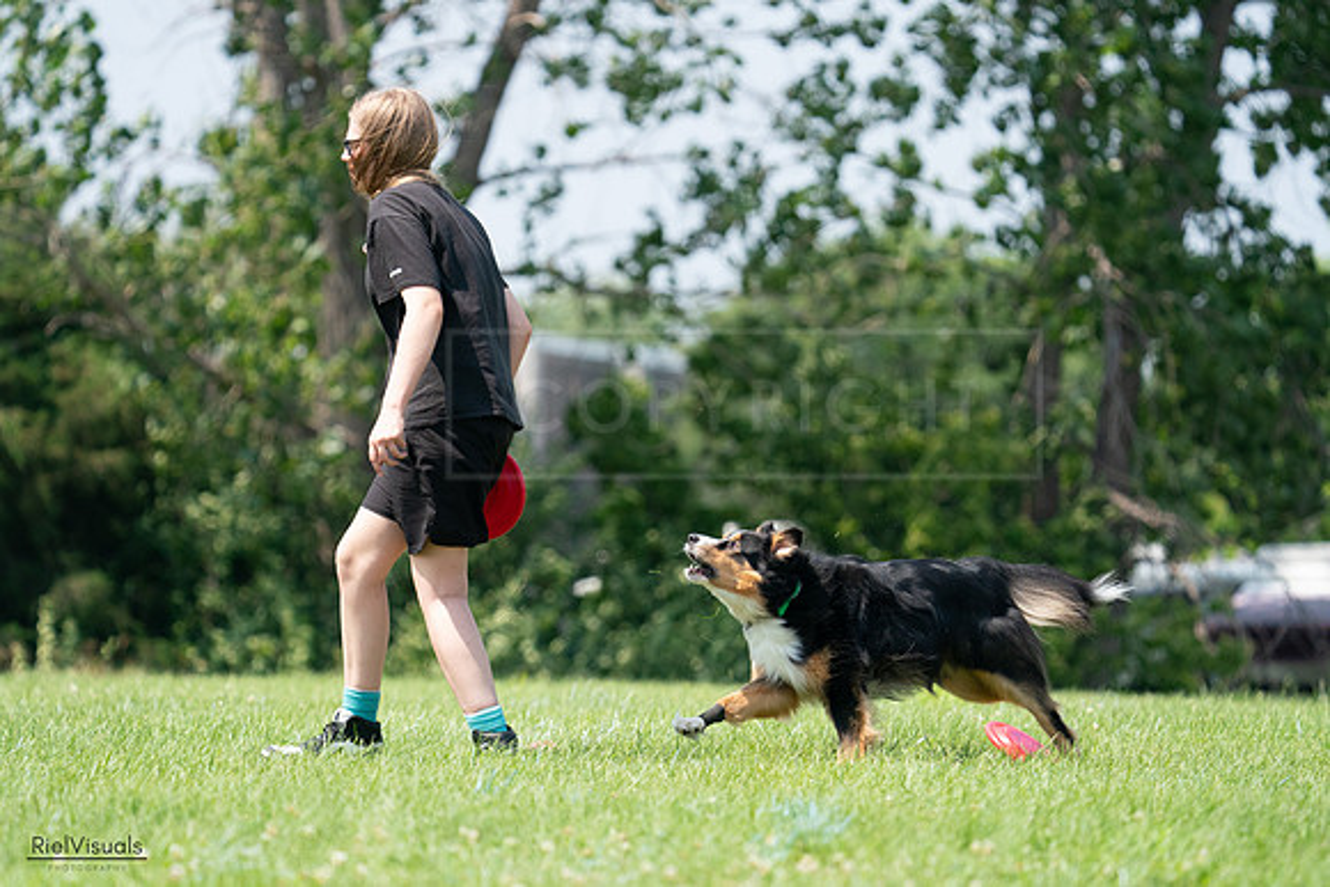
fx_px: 12822
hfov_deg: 5.9
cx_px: 665
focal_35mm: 347
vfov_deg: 4.0
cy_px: 444
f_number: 6.3
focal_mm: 347
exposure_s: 1/4000
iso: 2000
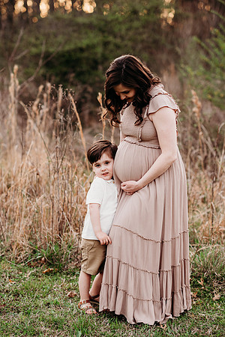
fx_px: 797
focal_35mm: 85
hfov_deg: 16.1
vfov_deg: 23.9
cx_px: 112
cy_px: 168
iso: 200
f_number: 2.5
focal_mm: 85
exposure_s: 1/400
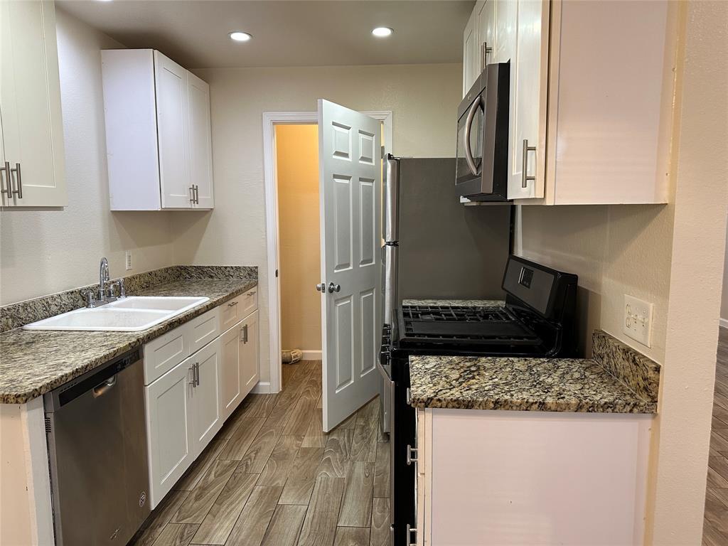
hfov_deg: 71.6
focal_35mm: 24
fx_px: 505
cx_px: 364
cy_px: 273
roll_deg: +0.2
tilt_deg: -6.2
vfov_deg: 56.8
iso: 200
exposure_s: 1/120
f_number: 1.78
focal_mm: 6.86
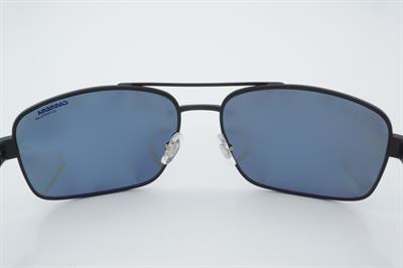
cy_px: 134
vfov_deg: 34.2
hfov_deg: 49.6
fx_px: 436
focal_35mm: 39
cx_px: 202
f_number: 25
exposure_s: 1/4
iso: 100
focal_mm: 26
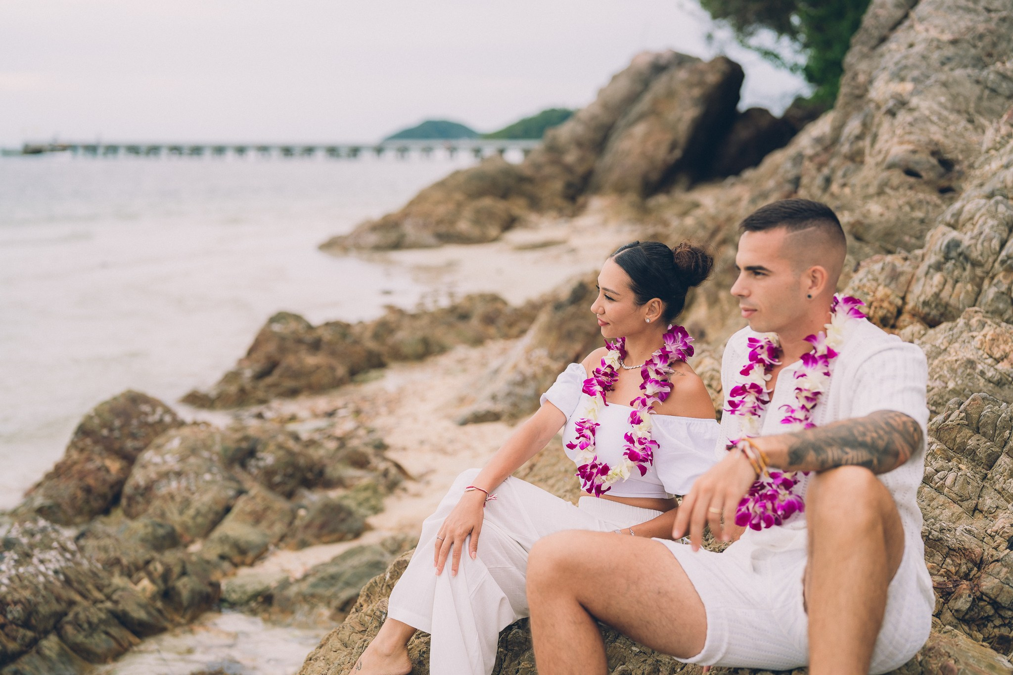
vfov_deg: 25.9
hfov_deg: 38.0
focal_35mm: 52
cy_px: 338
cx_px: 506
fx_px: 1470
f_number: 2
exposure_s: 1/250
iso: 50
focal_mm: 50
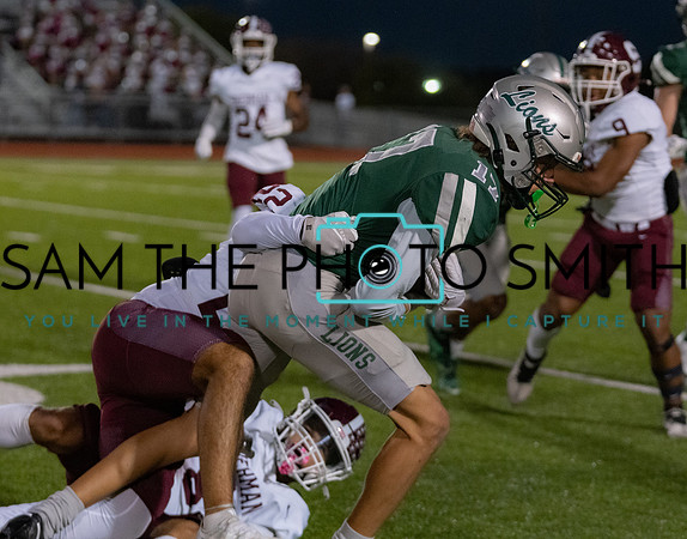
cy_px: 168
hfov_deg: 14.2
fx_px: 2752
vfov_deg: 11.2
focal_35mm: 136
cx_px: 353
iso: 5000
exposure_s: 1/1250
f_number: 2.8
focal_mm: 87
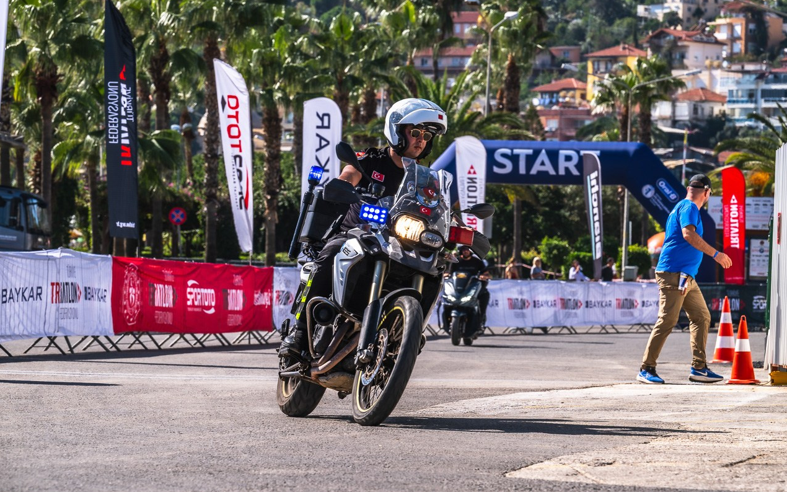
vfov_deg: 8.5
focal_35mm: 154
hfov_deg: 13.6
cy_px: 257
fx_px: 3303
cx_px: 395
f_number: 9
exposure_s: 1/400
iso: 100
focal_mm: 150
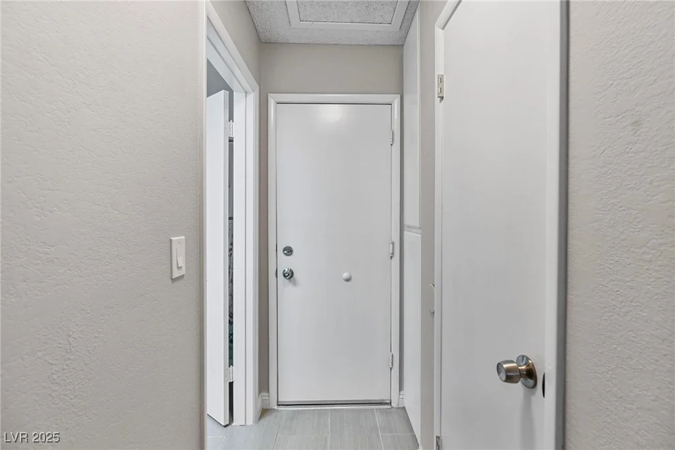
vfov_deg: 73.8
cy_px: 225
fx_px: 300
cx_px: 338
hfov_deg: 96.7
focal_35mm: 16
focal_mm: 16
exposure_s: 1/5
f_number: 6.3
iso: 320
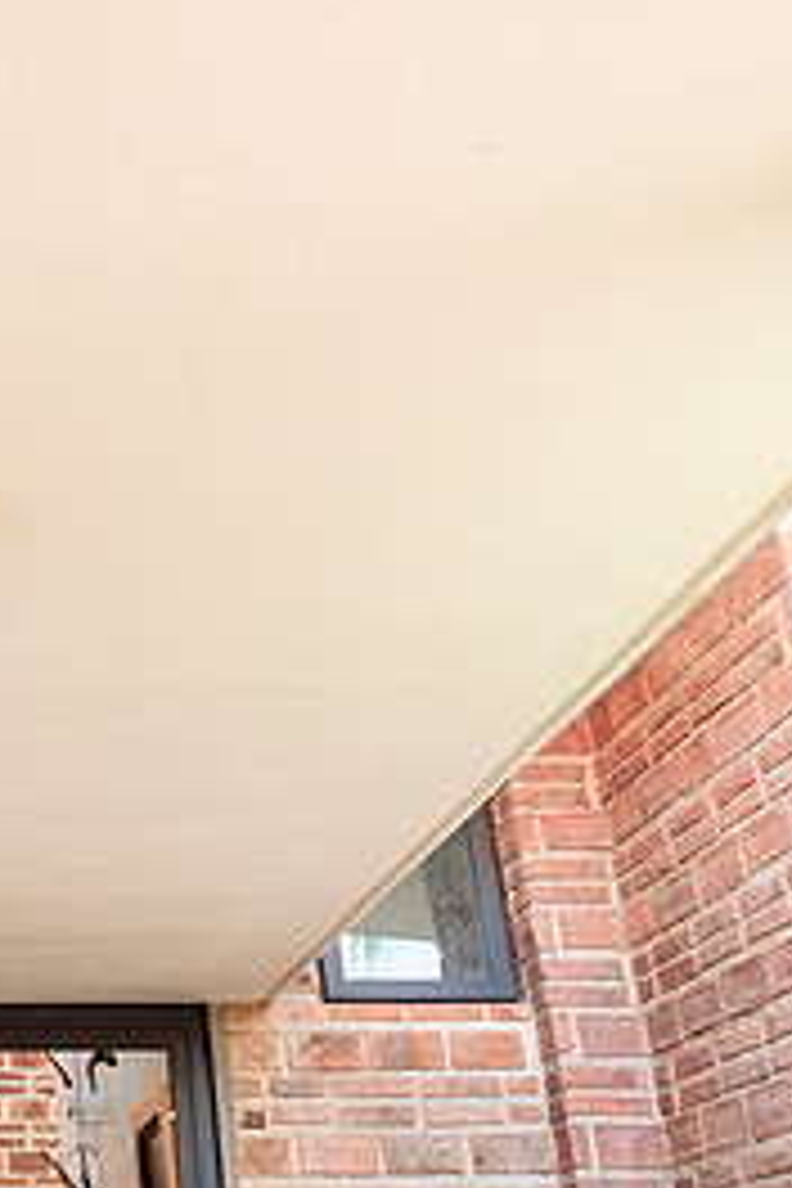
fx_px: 1782
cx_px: -175
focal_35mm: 54
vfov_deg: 36.9
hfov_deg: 22.9
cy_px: 589
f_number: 3.2
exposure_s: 1/250
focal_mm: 24
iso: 500
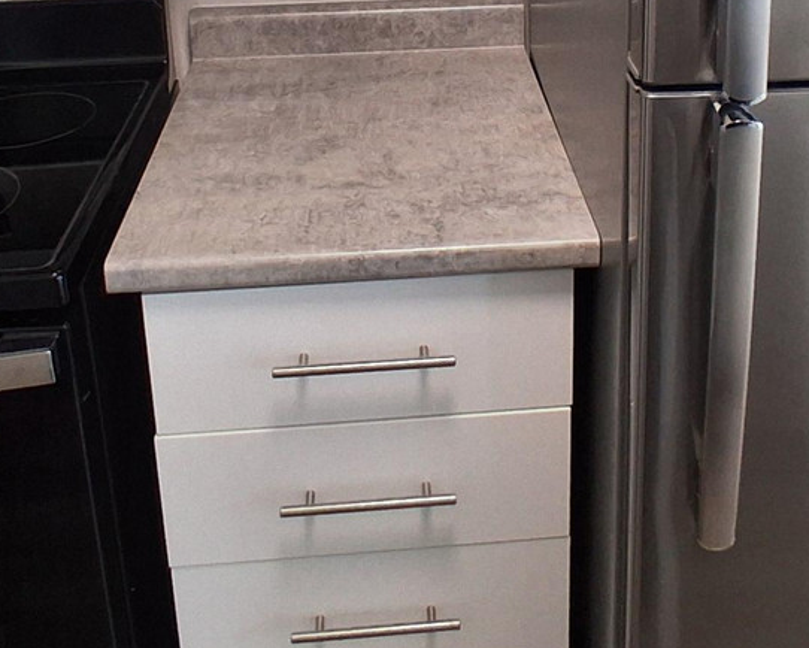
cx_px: 455
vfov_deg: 29.9
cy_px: -3
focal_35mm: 47
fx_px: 1126
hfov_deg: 39.5
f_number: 2.2
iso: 125
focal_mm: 1.4
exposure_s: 1/60
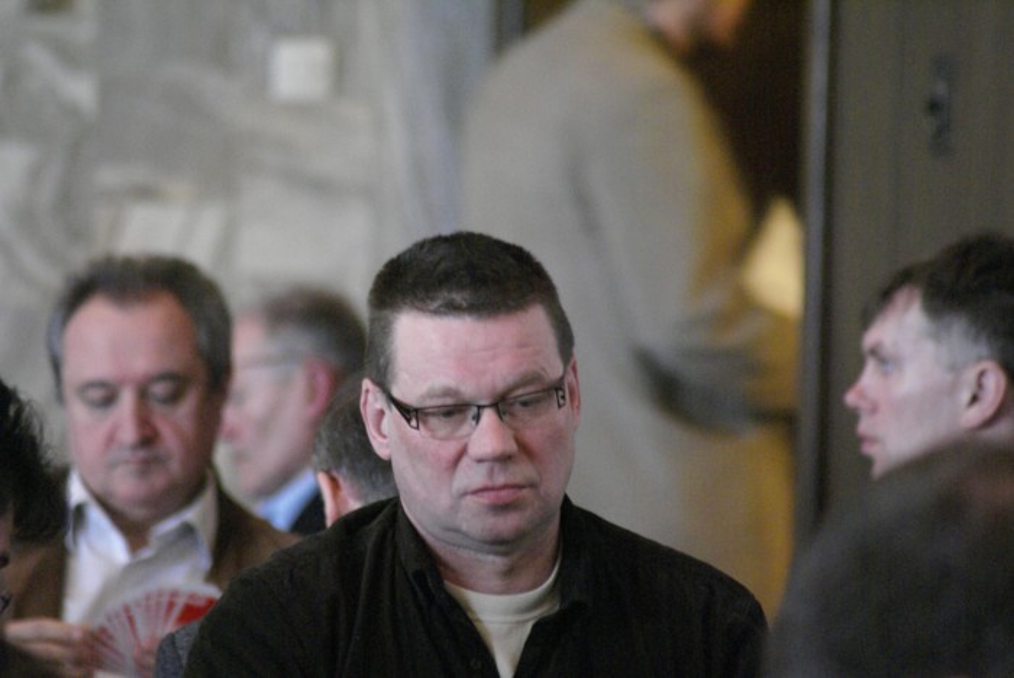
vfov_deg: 3.1
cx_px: 507
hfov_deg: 4.6
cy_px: 339
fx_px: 12685
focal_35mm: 450
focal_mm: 300
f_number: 5.6
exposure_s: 1/25
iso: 1600
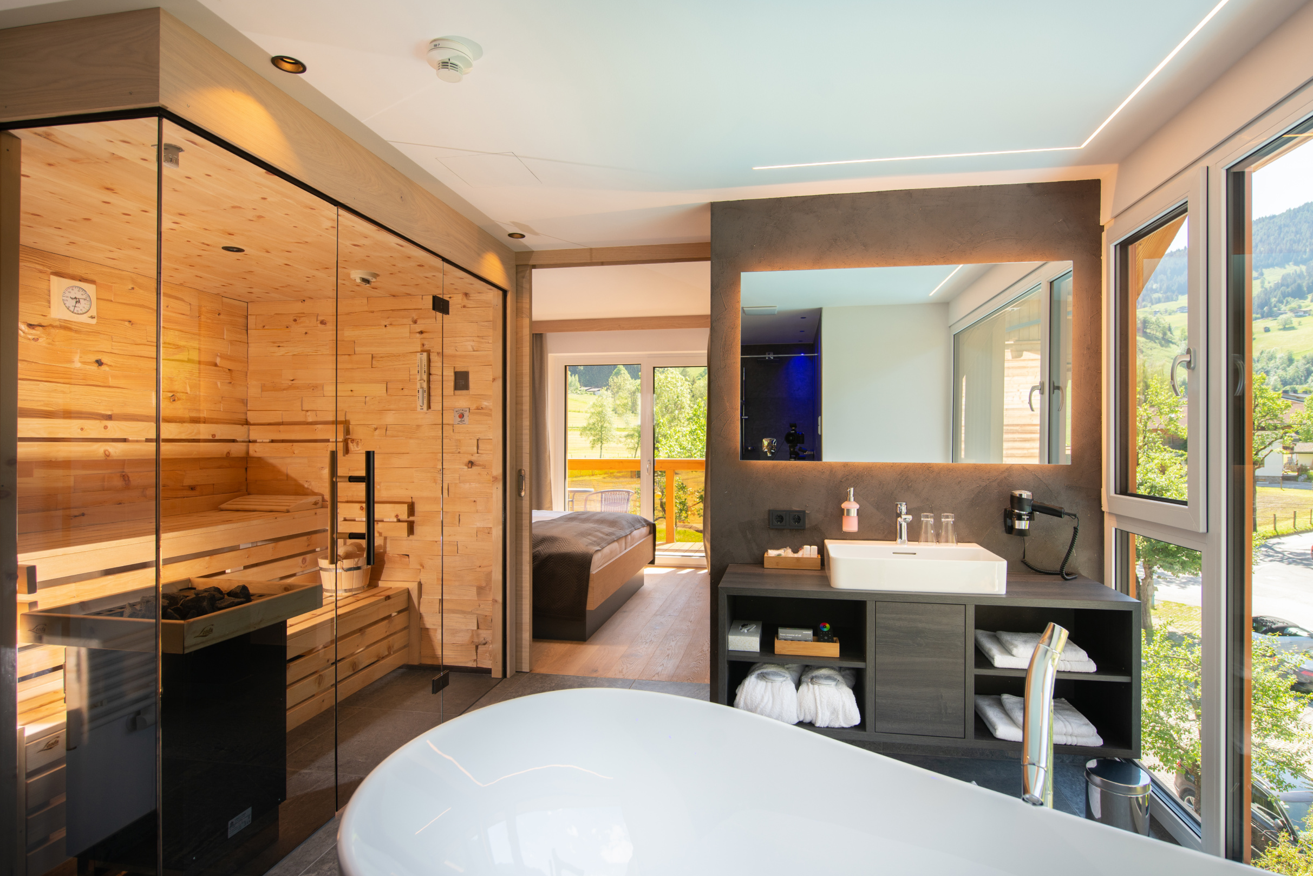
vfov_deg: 64.6
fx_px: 693
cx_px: 674
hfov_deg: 86.9
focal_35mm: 19
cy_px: 443
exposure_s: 1/50
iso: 64
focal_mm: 18
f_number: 6.3
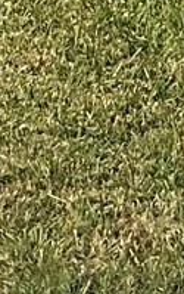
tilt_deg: -2.0
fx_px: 2262
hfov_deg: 4.2
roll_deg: +3.4
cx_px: -671
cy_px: -517
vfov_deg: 6.8
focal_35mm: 283
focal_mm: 5.7
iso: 50
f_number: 1.5
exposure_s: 1/3968
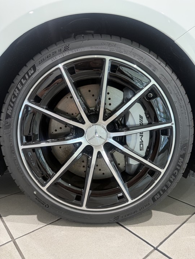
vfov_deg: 71.6
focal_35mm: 24
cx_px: 98
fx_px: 180
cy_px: 130
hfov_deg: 56.8
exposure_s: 1/50
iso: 125
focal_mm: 6.76
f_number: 1.78
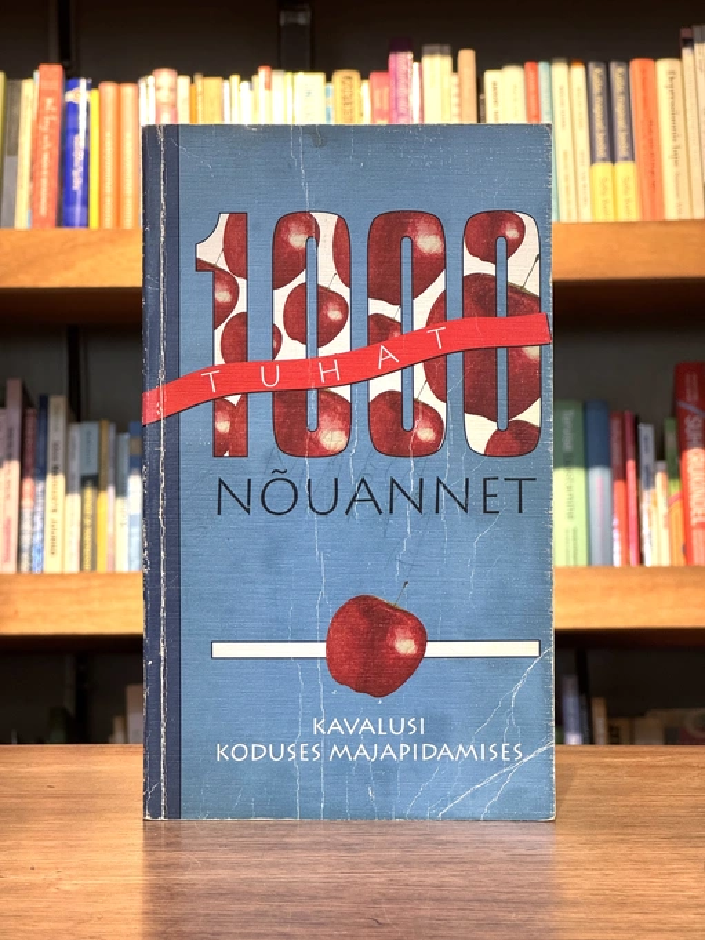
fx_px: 2090
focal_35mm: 77
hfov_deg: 19.1
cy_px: 470
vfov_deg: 25.3
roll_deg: -0.2
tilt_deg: +0.0
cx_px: 352
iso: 250
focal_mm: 9
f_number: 2.8
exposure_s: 1/66
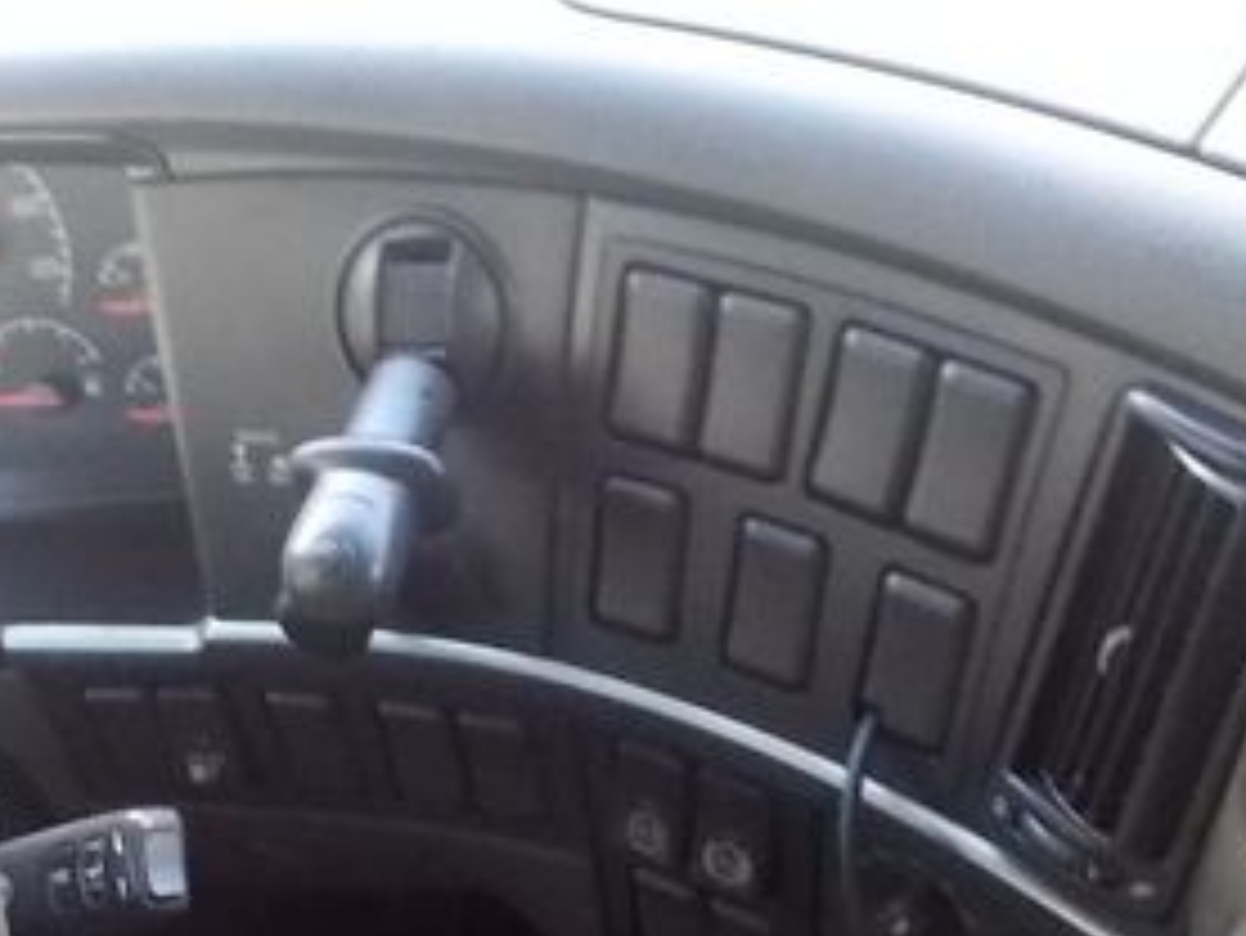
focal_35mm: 67
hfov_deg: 28.0
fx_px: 2413
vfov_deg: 20.8
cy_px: 1053
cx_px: 157
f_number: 3.3
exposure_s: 1/25
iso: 400
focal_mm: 4.1
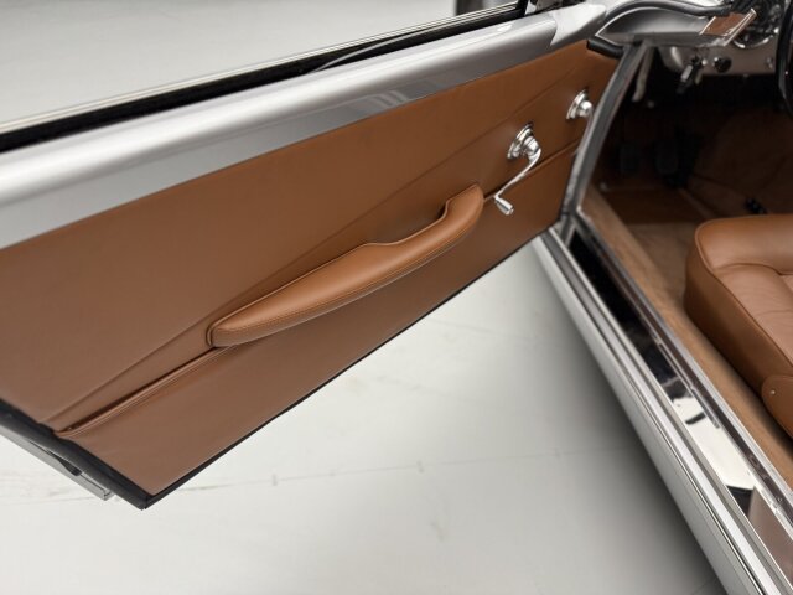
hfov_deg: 71.6
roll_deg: -3.7
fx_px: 550
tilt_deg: -39.7
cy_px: 298
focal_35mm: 24
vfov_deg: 56.8
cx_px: 396
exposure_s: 1/99
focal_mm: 6.76
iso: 160
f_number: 1.78
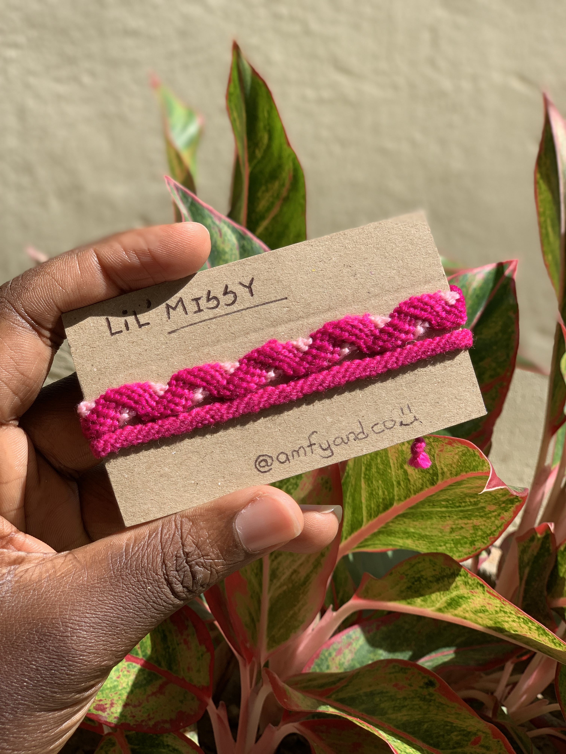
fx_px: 1134
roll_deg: -1.8
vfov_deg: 36.8
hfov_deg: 28.0
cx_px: 283
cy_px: 377
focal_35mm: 52
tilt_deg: -24.9
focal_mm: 6
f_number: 2.4
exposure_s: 1/500
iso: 16
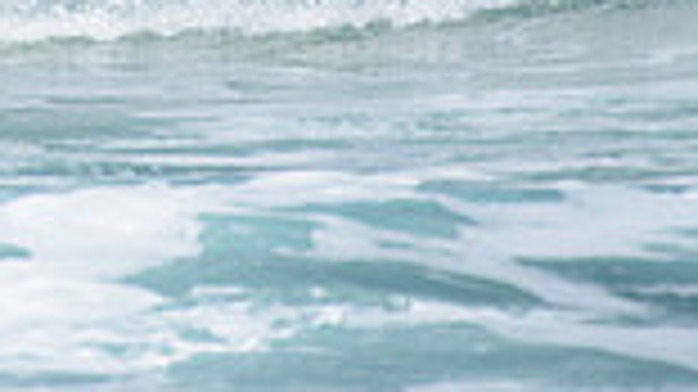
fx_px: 36202
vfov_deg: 0.6
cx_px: -441
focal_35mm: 1957
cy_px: -417
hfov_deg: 1.1
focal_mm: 500
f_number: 5.6
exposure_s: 1/2000
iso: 160
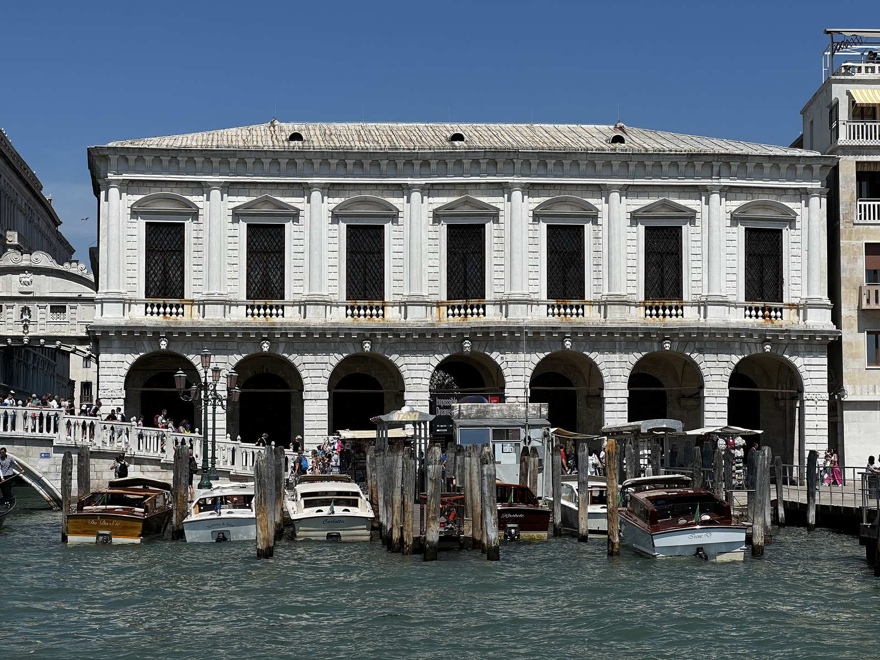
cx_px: 440
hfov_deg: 25.3
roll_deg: +0.7
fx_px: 1957
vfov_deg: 19.1
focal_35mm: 77
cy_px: 330
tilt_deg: +5.1
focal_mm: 9
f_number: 2.8
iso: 32
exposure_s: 1/1292
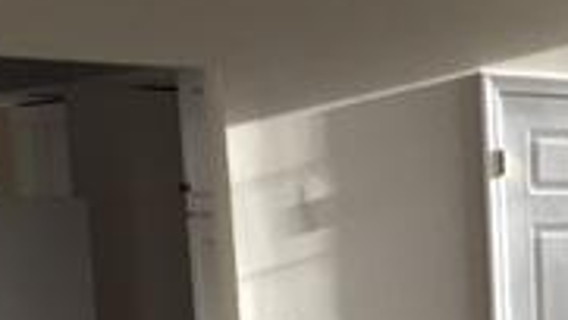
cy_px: 533
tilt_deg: -7.5
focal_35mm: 112
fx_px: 1688
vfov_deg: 10.3
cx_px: 806
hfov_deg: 17.5
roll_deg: +0.1
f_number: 2.2
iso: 32
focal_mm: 4.15
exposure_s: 1/30
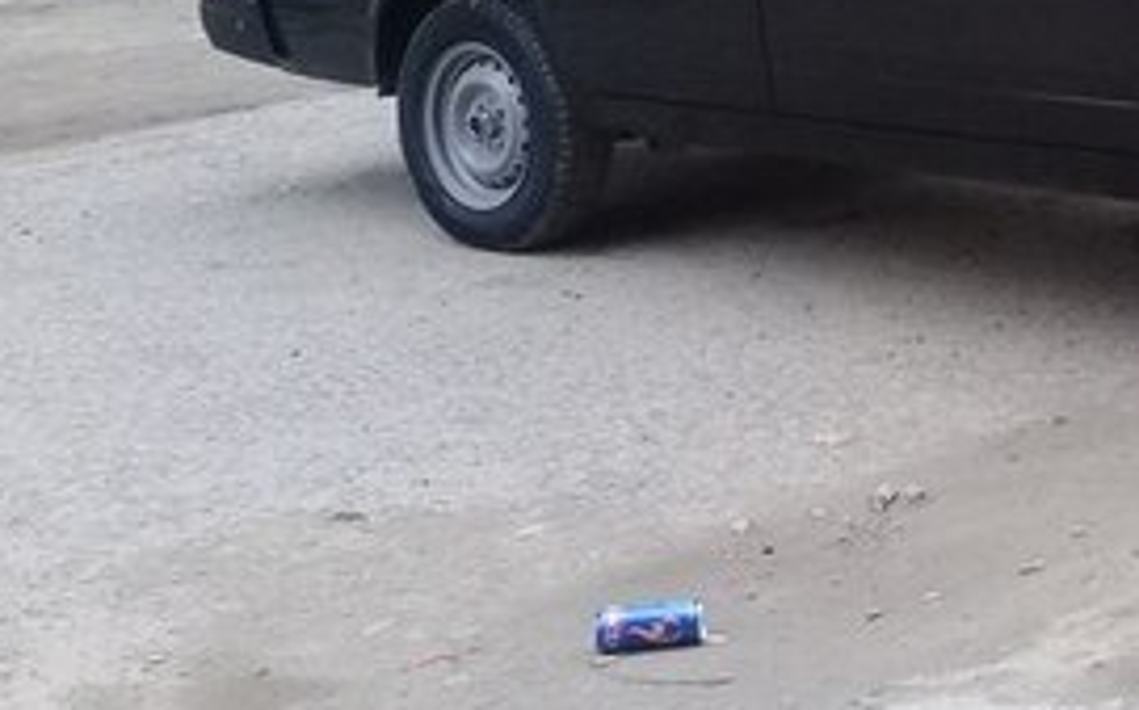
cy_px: -95
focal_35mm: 80
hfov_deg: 24.7
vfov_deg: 15.8
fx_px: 2482
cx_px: 1122
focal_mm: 3.3
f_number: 2.2
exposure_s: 1/131
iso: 50
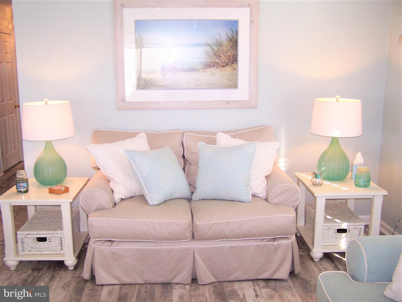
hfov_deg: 49.0
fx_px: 441
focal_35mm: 38
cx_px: 201
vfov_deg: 37.7
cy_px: 151
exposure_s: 1/60
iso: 140
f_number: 2.8
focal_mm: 6.3
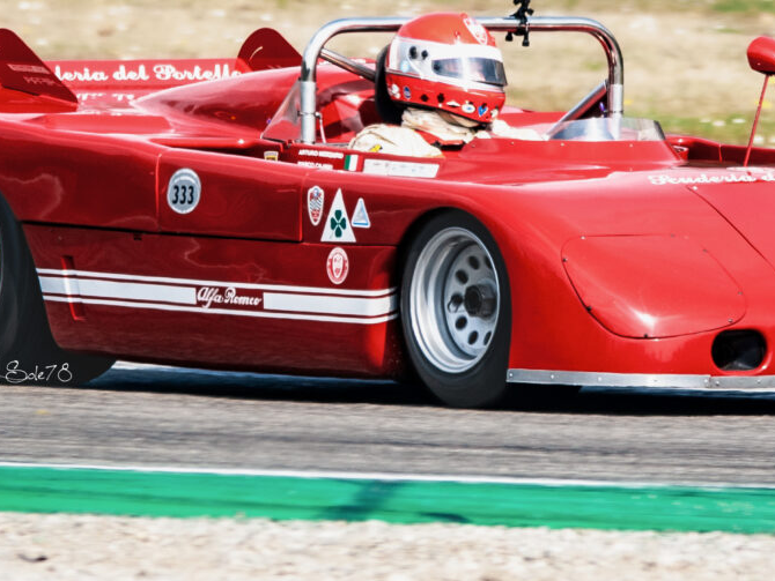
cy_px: 78
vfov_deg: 1.5
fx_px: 22329
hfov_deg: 2.0
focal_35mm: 997
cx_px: 625
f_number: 6
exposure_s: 1/500
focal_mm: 290
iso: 160
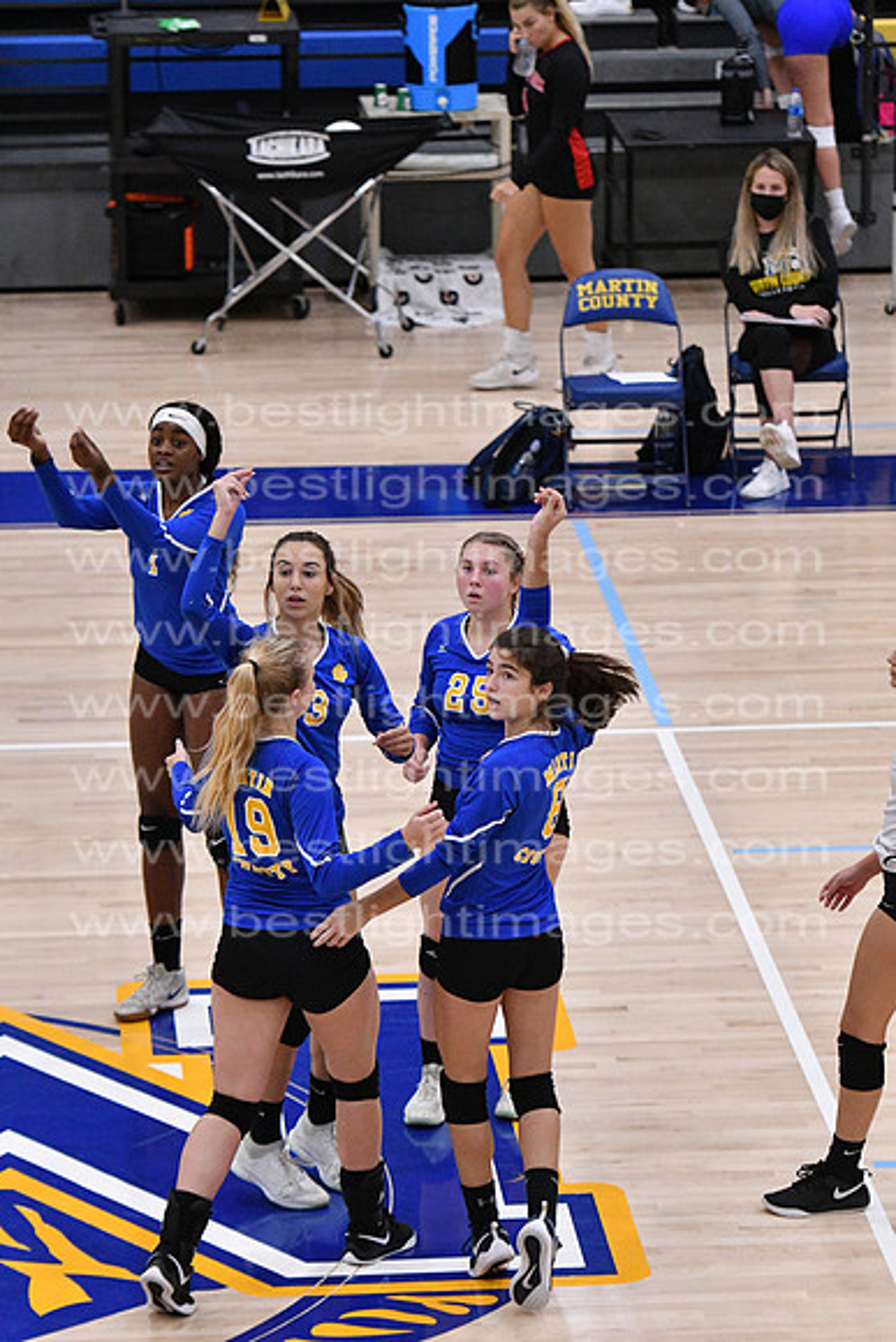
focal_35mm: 174
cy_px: 671
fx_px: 6492
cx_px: 448
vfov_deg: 11.8
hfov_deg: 7.9
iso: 6400
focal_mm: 116
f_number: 3.2
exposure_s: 1/1250
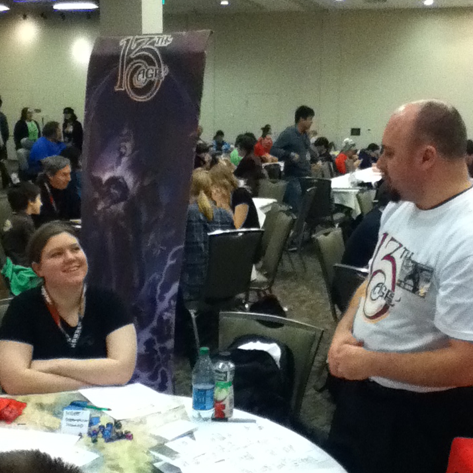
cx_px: 236
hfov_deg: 43.9
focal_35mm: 38
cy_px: 284
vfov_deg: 43.6
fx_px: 587
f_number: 2.4
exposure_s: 1/30
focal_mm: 3.85
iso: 640
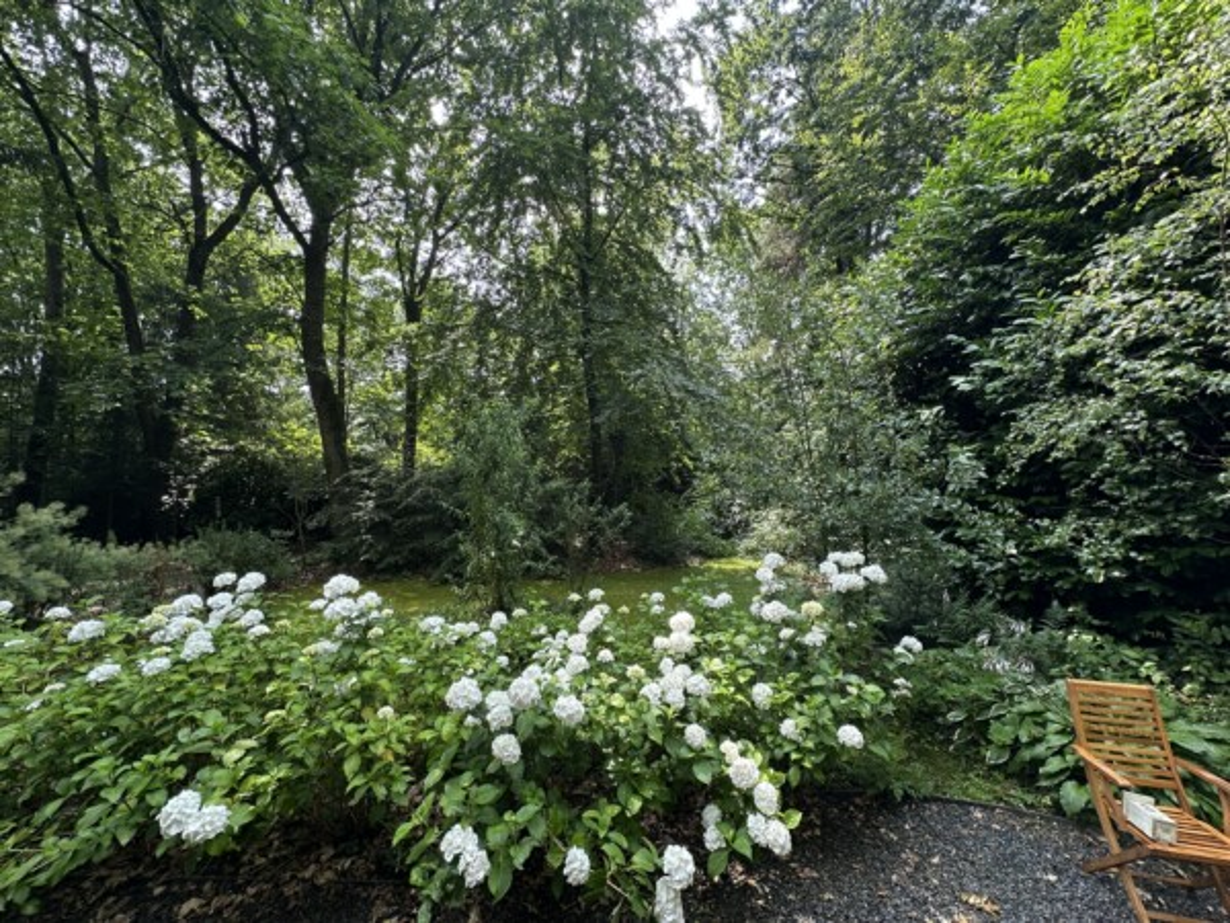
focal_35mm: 14
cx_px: 615
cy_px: 462
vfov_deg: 85.7
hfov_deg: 102.1
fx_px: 497
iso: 40
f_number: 2.2
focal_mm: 2.22
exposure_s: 1/180
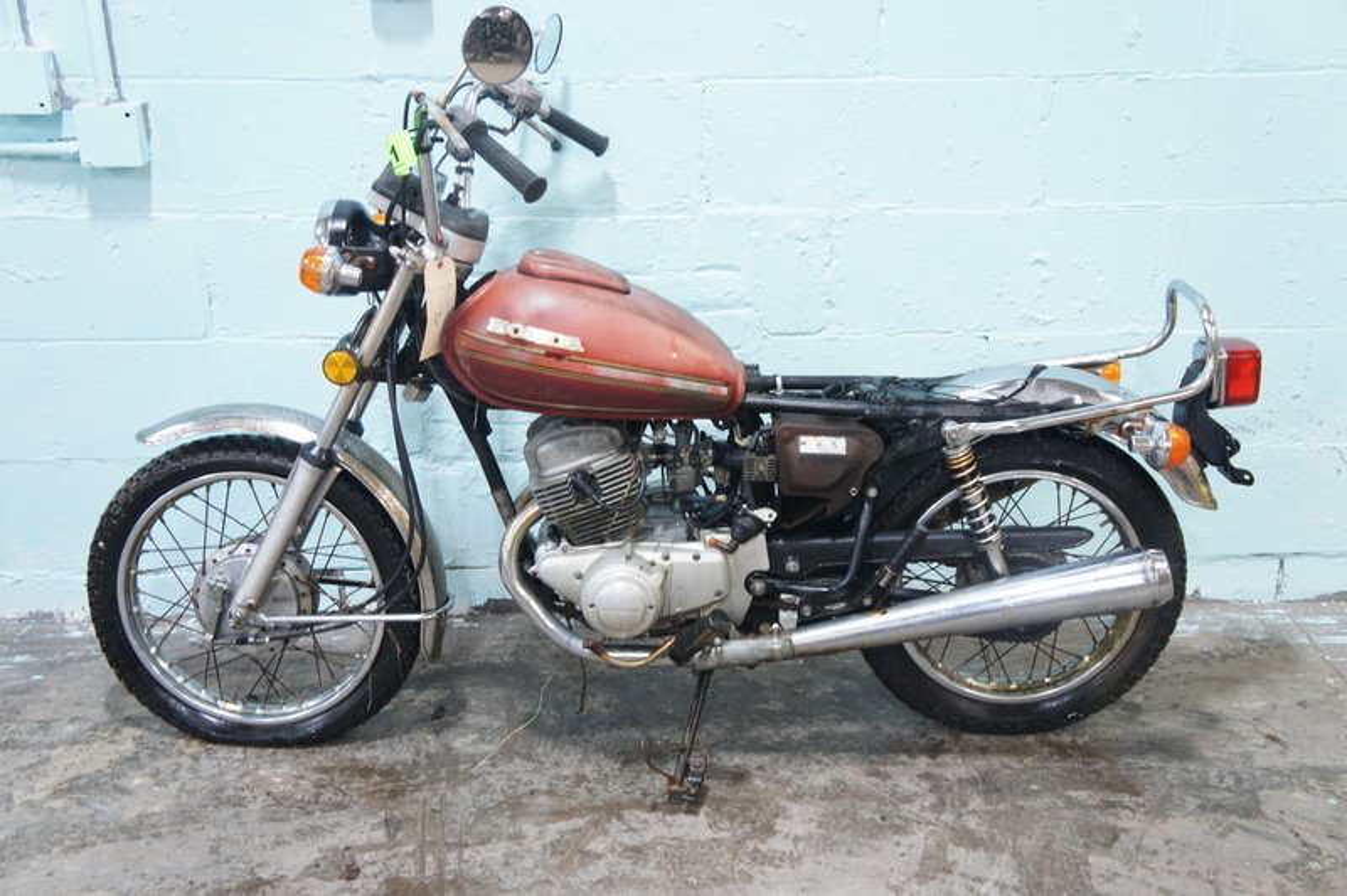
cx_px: 674
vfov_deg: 30.8
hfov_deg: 45.0
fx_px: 1626
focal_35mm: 44
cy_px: 448
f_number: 4
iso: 1600
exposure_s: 1/50
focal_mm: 29
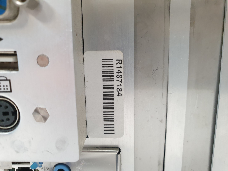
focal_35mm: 26
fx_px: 171
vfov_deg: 53.1
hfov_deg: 67.3
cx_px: 114
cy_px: 86
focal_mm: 4.3
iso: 200
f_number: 2.4
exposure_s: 1/50
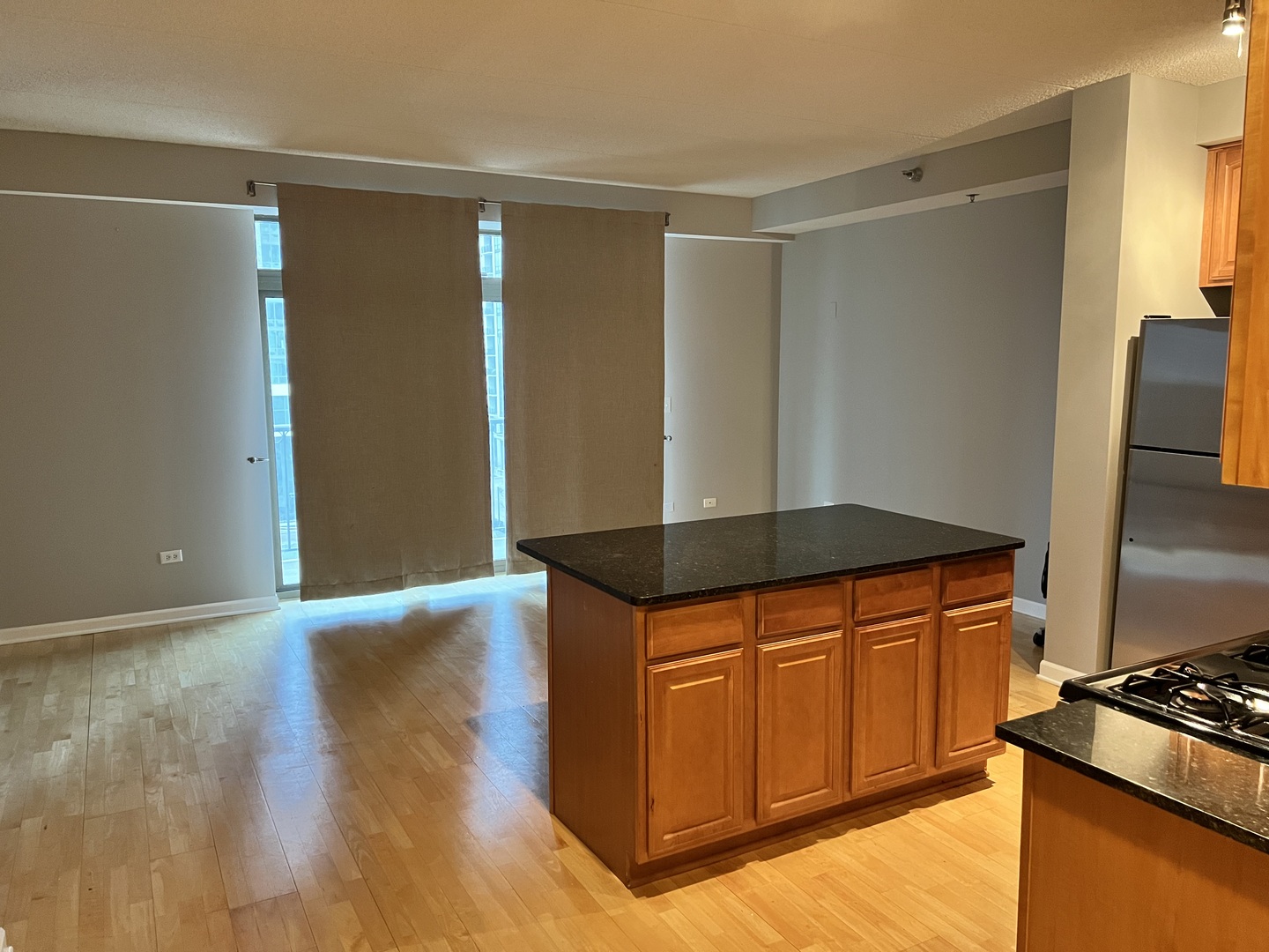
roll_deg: +0.4
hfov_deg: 67.3
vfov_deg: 53.1
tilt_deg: -7.5
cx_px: 634
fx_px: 953
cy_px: 476
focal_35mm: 26
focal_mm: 5.7
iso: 500
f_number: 1.5
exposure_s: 1/40
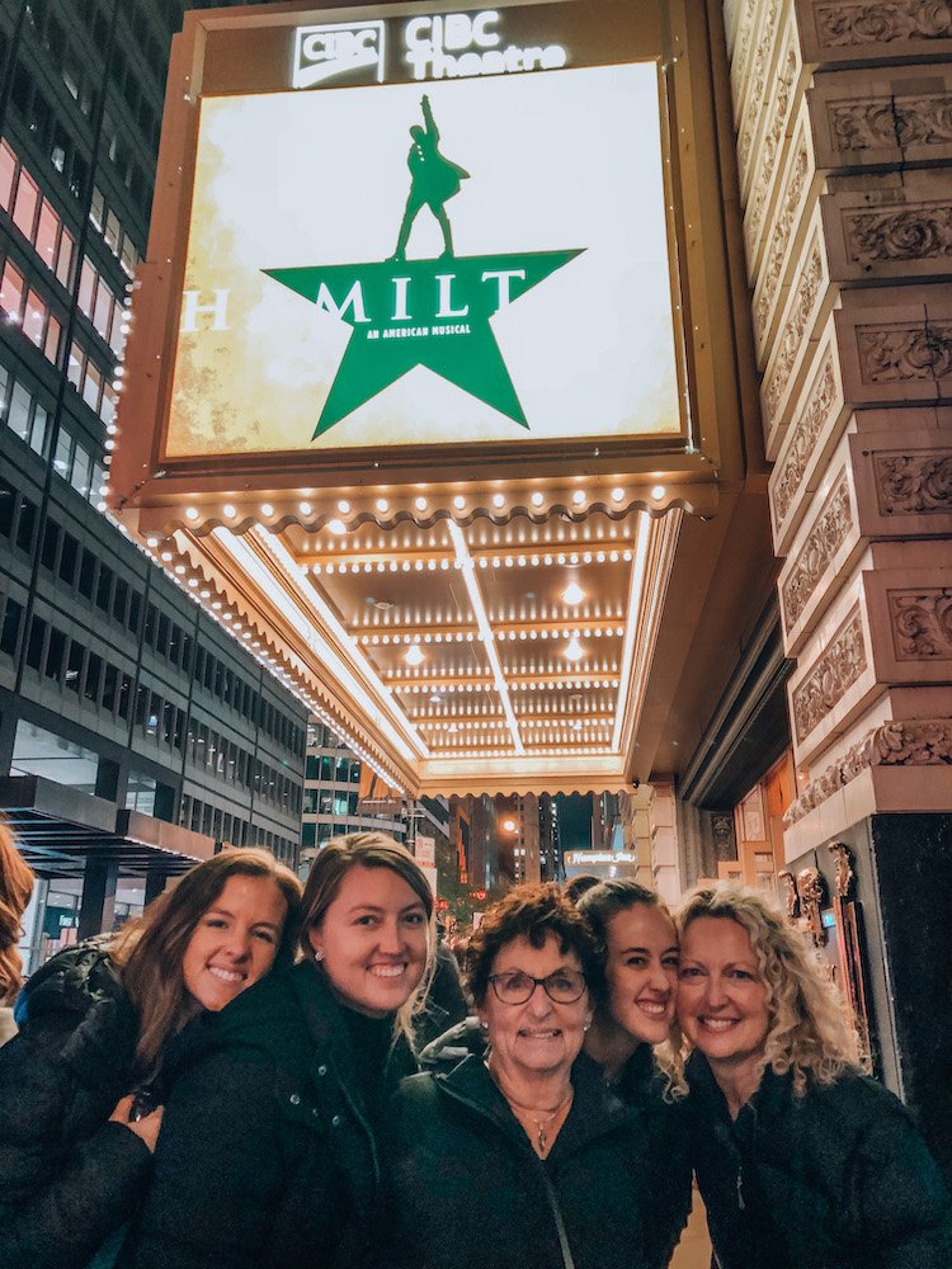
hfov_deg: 49.7
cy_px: 634
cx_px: 476
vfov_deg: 63.4
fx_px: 1027
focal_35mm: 28
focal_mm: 3.99
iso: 640
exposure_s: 1/30
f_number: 1.8
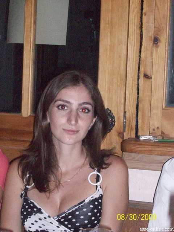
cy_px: 116
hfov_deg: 14.5
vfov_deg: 19.3
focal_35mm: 102
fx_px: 684
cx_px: 87
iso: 800
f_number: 5.1
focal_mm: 17.1
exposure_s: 1/257
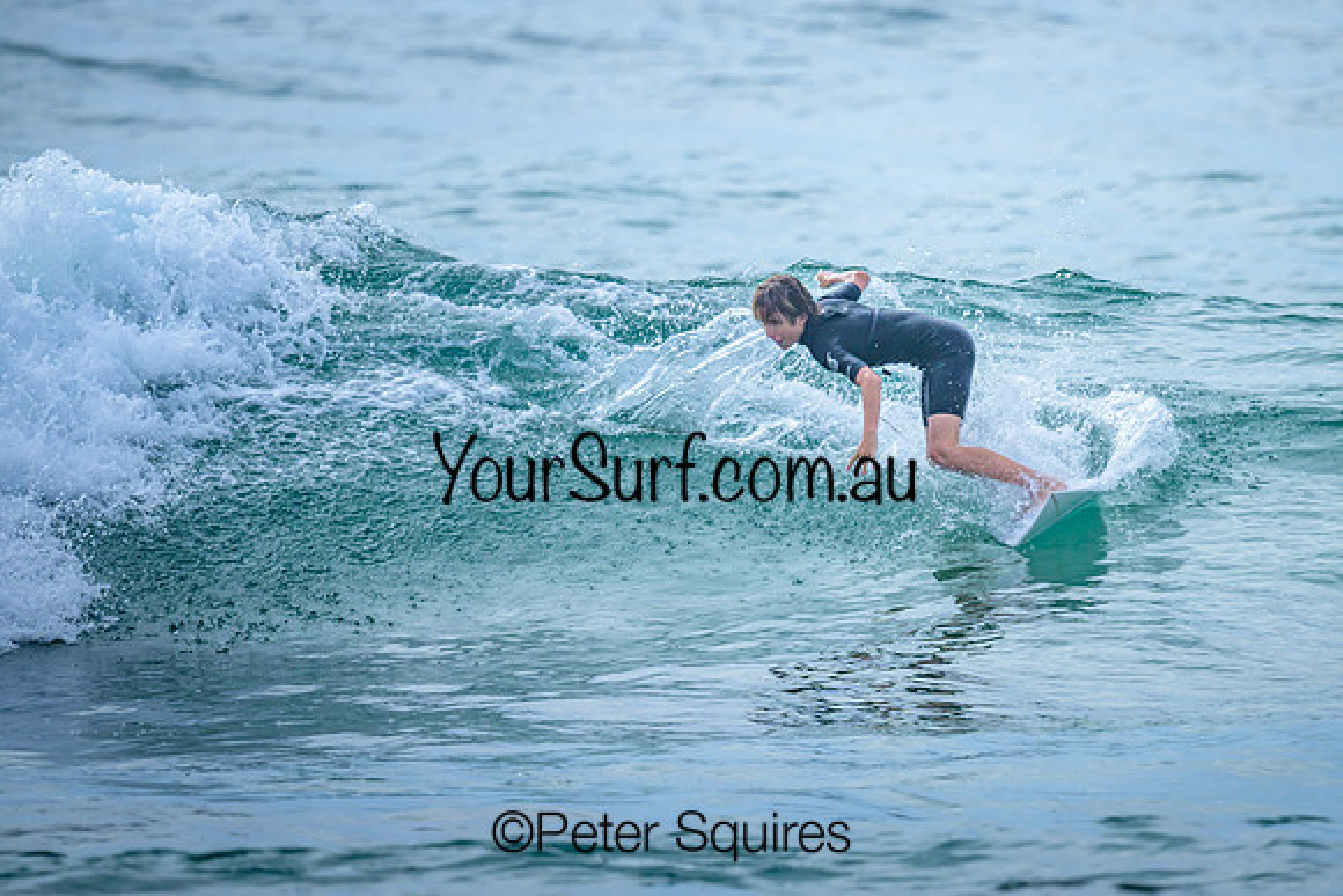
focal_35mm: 1073
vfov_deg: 1.3
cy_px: 295
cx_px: 850
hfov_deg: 1.9
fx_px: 40037
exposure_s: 1/3200
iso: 280
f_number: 6.3
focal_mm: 800
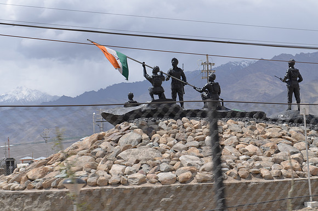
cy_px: 106
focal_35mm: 82
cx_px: 159
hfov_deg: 24.7
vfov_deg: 16.5
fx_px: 727
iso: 100
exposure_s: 1/320
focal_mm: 55
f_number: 9
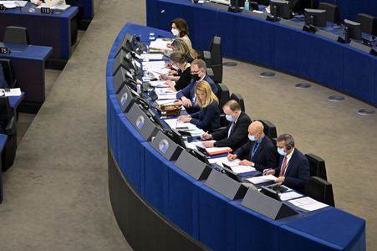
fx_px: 2093
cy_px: 126
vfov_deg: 6.9
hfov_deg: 10.3
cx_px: 188
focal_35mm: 200
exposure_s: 1/500
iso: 1250
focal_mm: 200
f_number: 2.8
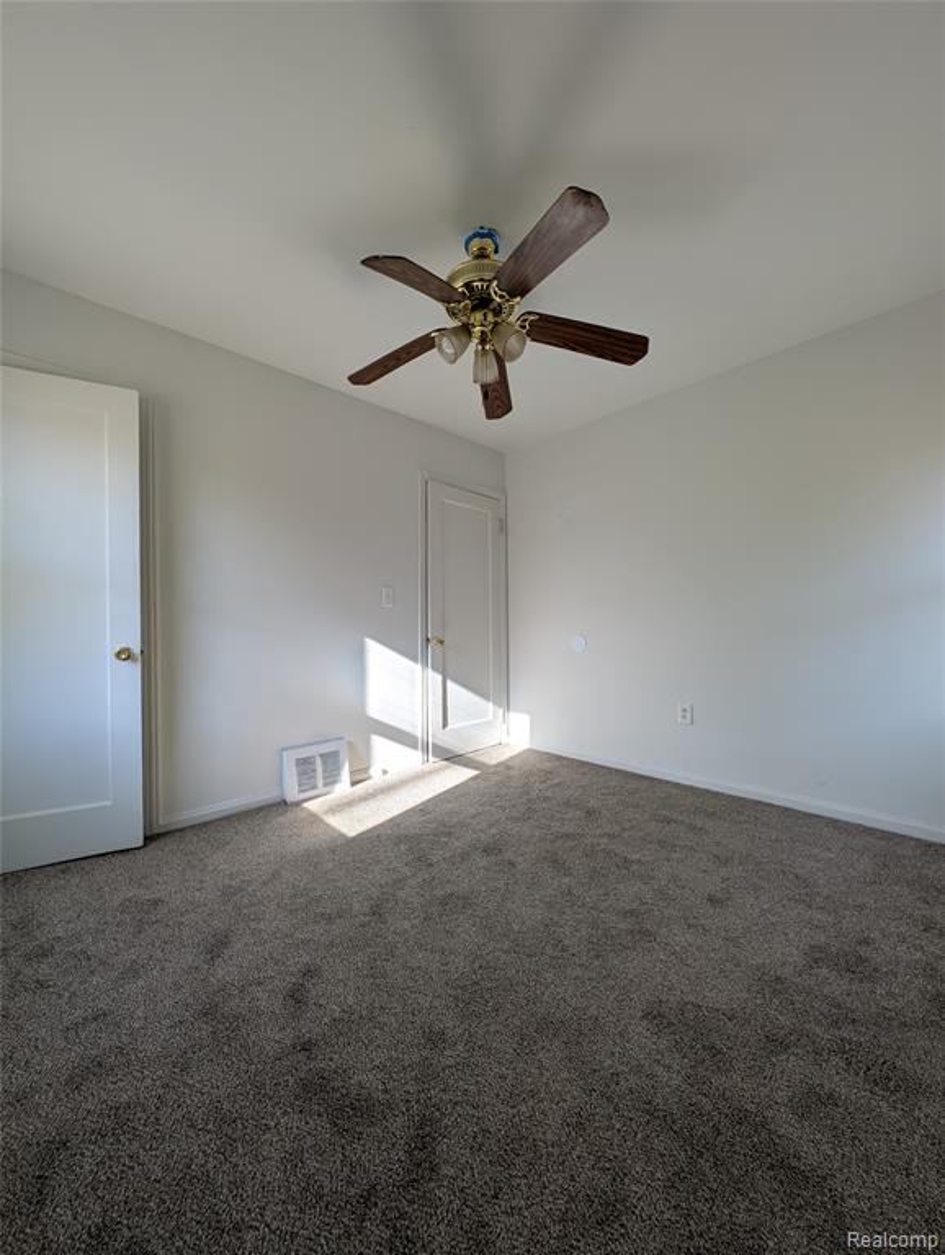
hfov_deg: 94.6
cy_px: 628
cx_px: 472
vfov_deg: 110.5
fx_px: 436
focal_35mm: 12
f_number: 1.95
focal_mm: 2.23
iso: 41
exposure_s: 1/340
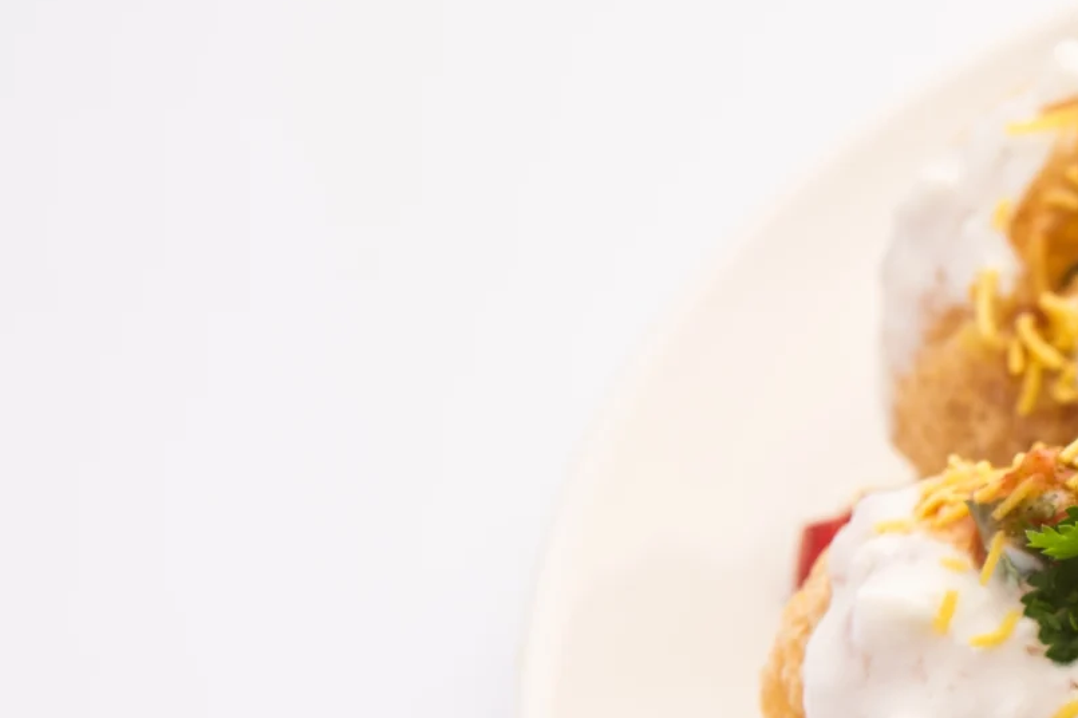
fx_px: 5717
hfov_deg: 10.4
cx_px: 1665
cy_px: 749
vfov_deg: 7.2
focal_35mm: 191
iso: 100
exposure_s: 1/125
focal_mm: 60
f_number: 6.3
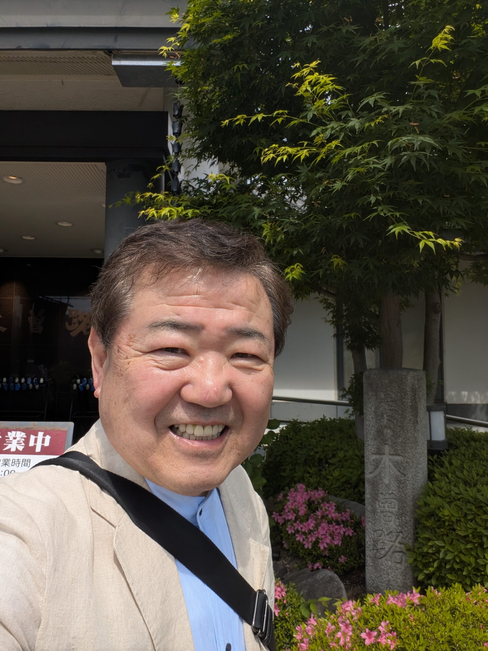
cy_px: 326
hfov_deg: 53.1
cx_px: 244
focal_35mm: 26
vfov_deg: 67.3
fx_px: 489
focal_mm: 3.06
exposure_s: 1/1232
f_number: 2.2
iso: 37
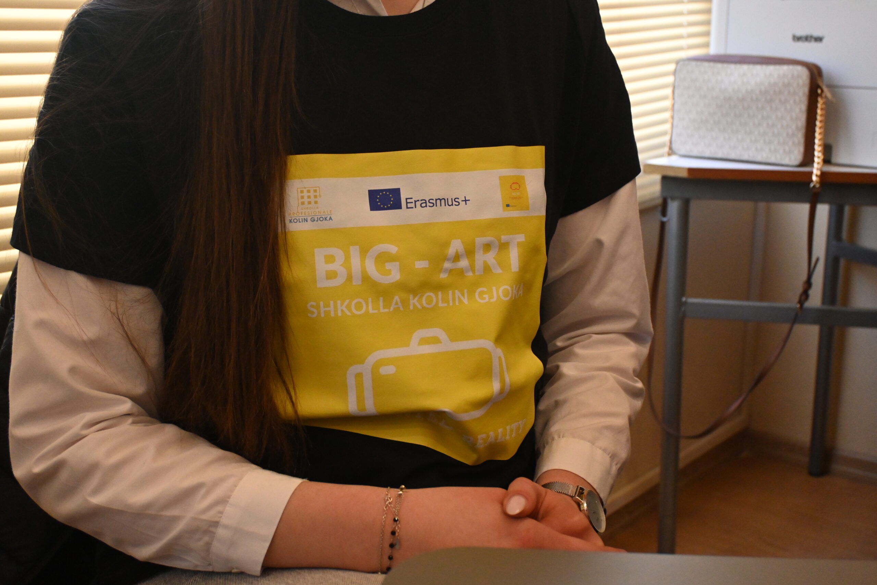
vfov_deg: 28.5
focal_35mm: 47
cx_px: 438
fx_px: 1151
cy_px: 292
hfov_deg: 41.7
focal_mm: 31.5
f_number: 5
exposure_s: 1/400
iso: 3200
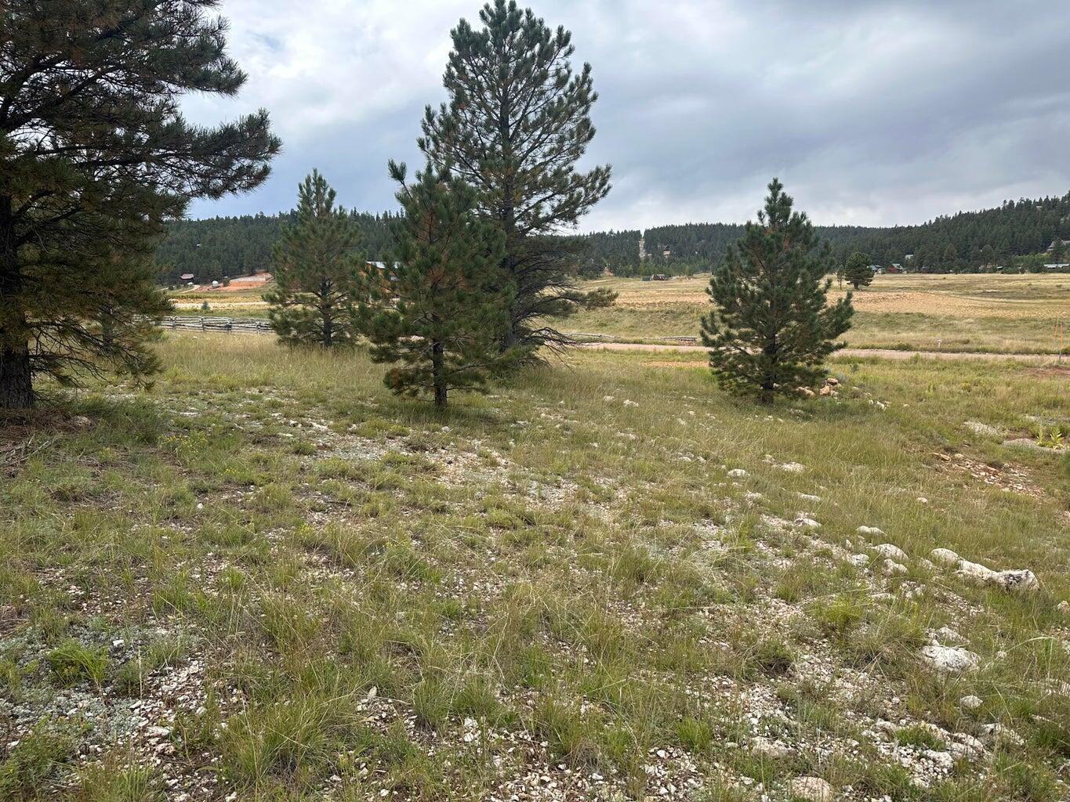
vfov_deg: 56.8
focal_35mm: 24
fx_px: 742
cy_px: 401
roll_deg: +1.0
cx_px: 535
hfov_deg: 71.6
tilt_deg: -9.0
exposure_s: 1/1664
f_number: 1.78
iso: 80
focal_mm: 6.86
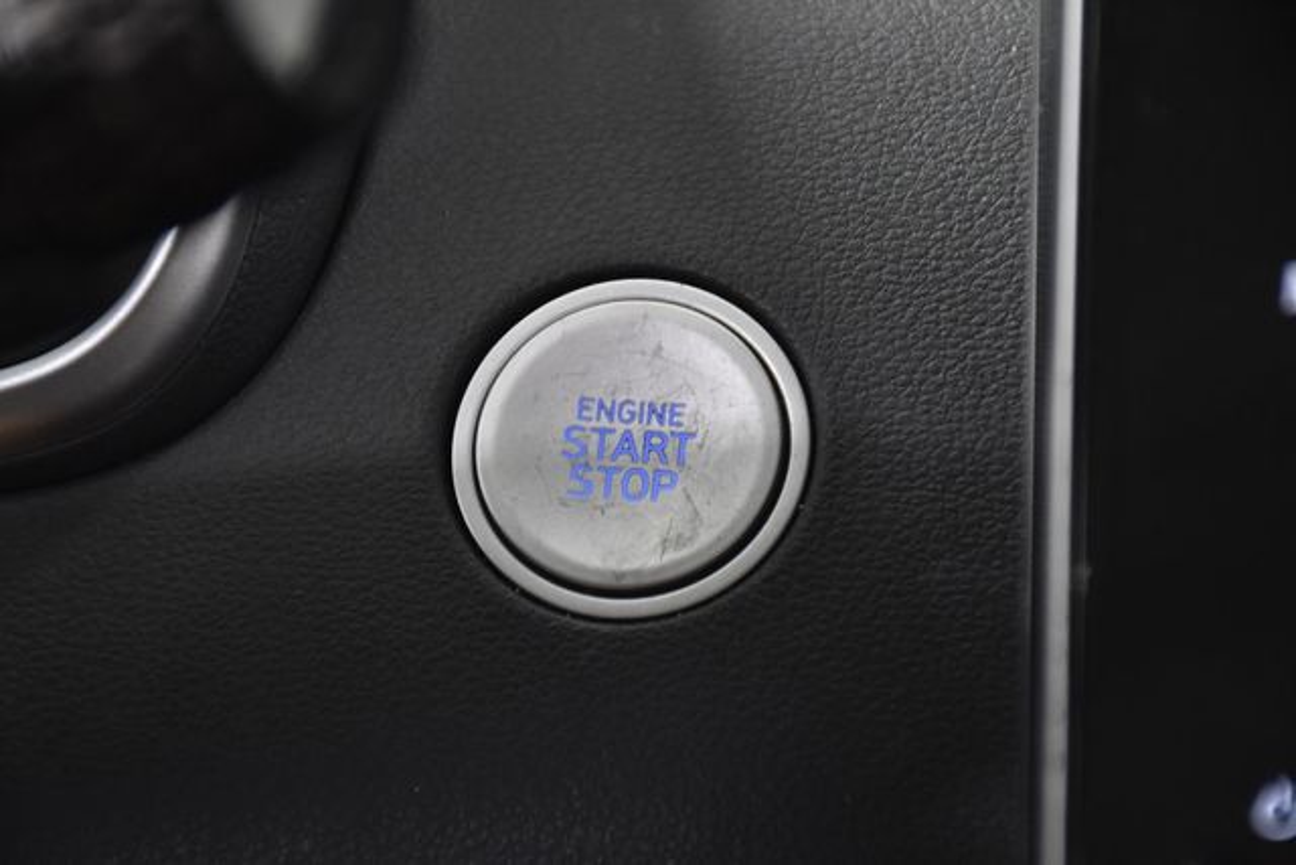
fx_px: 7561
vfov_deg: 6.5
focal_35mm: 210
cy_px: 432
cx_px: 648
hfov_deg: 9.8
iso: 2000
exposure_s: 1/60
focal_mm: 140
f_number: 5.6
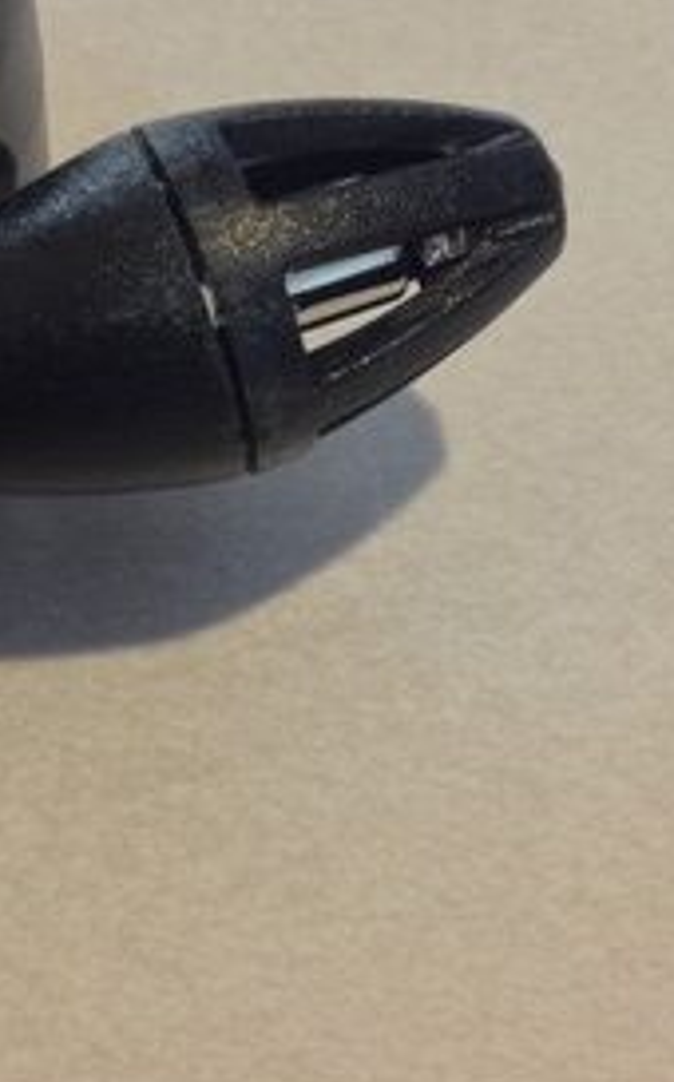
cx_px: 295
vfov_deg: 30.1
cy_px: 416
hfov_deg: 19.1
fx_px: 2004
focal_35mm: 68
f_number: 2.4
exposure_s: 1/20
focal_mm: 4.28
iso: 200
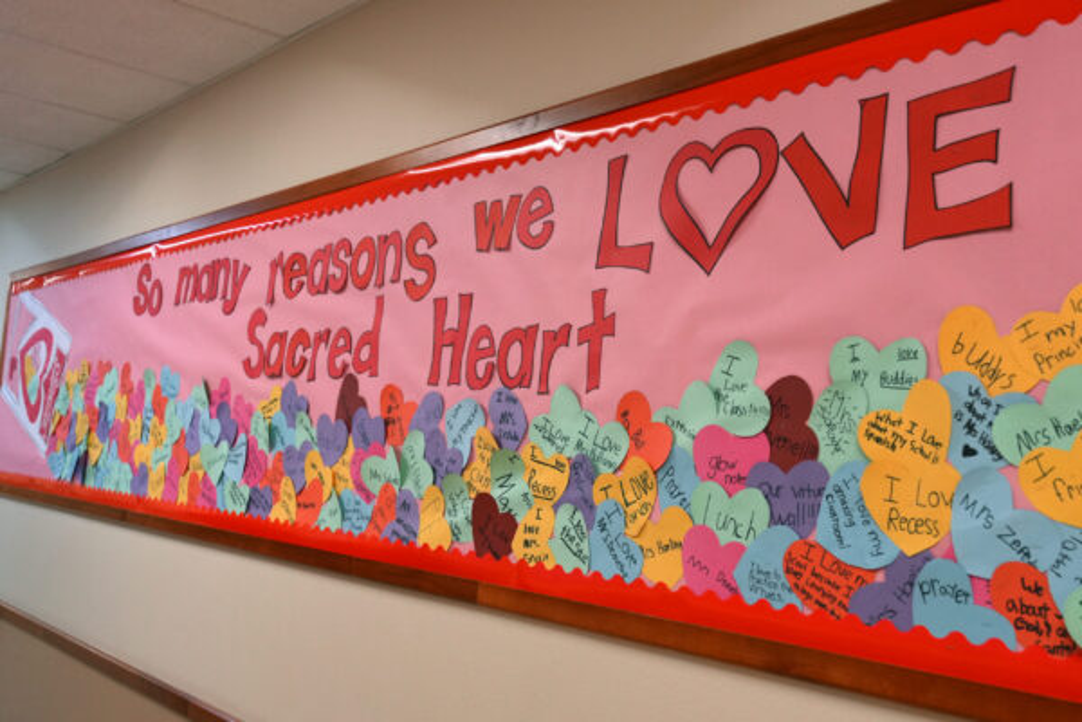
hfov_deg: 53.1
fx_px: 1082
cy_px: 361
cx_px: 541
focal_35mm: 36
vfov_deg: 36.9
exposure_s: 1/160
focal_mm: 24
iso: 1600
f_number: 3.5
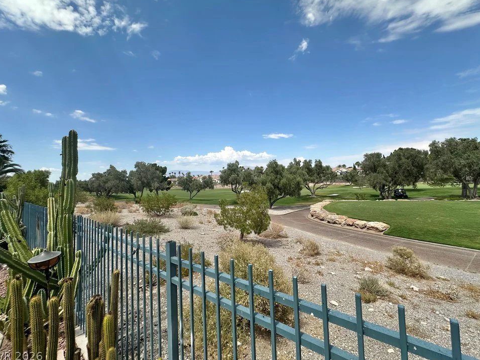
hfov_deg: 98.2
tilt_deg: +2.5
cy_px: 172
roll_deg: +3.5
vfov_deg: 81.7
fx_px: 208
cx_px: 245
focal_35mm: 15
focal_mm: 2.22
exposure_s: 1/2747
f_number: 2.2
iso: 50
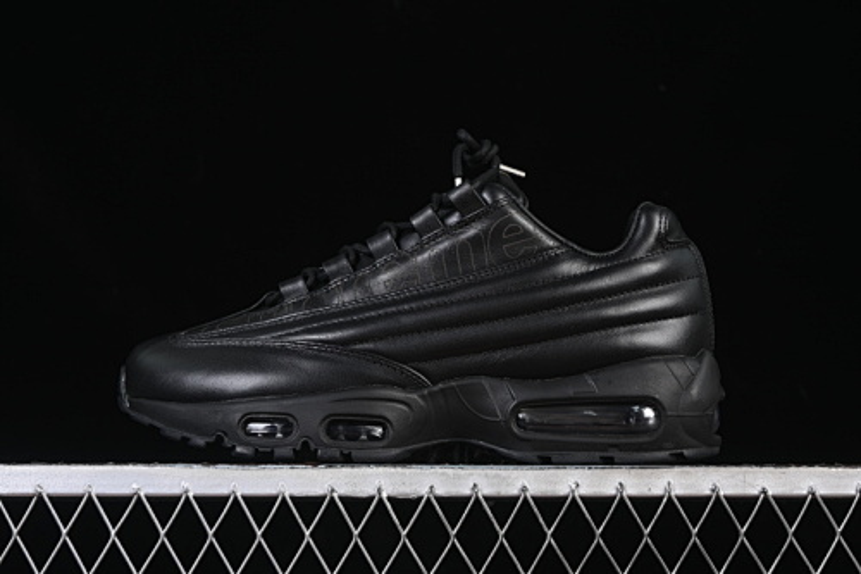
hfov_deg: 27.0
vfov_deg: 18.2
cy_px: 287
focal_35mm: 75
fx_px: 1793
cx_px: 430
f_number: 6.3
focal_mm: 50
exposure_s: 1/60
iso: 160
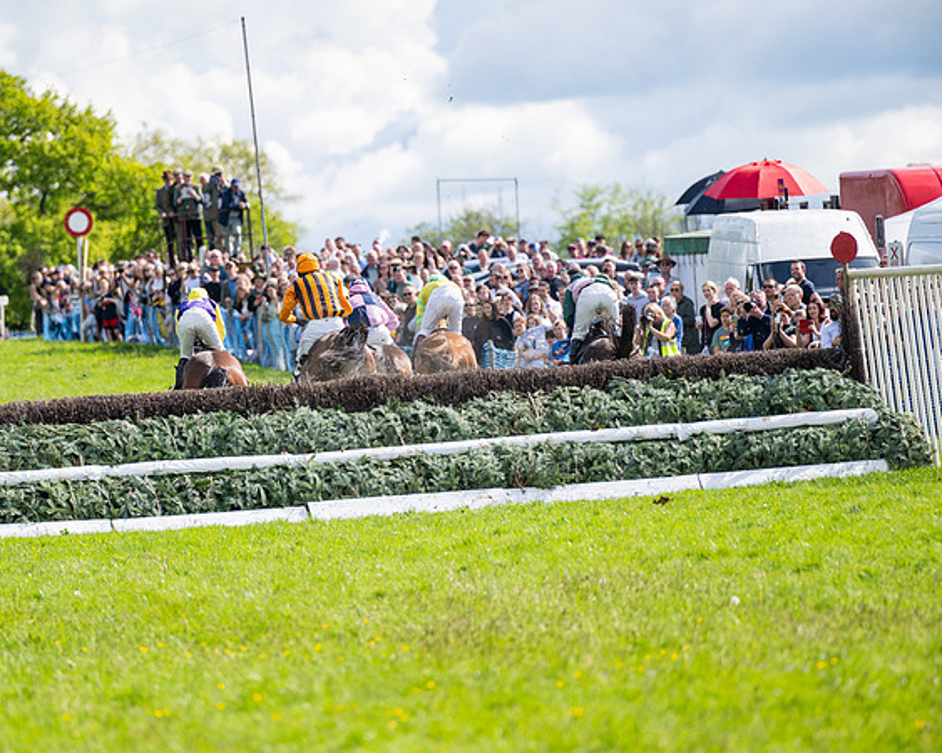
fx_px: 8793
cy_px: 376
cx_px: 377
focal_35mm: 315
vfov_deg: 4.9
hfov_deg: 6.1
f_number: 4
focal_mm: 280
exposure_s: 1/1600
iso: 200
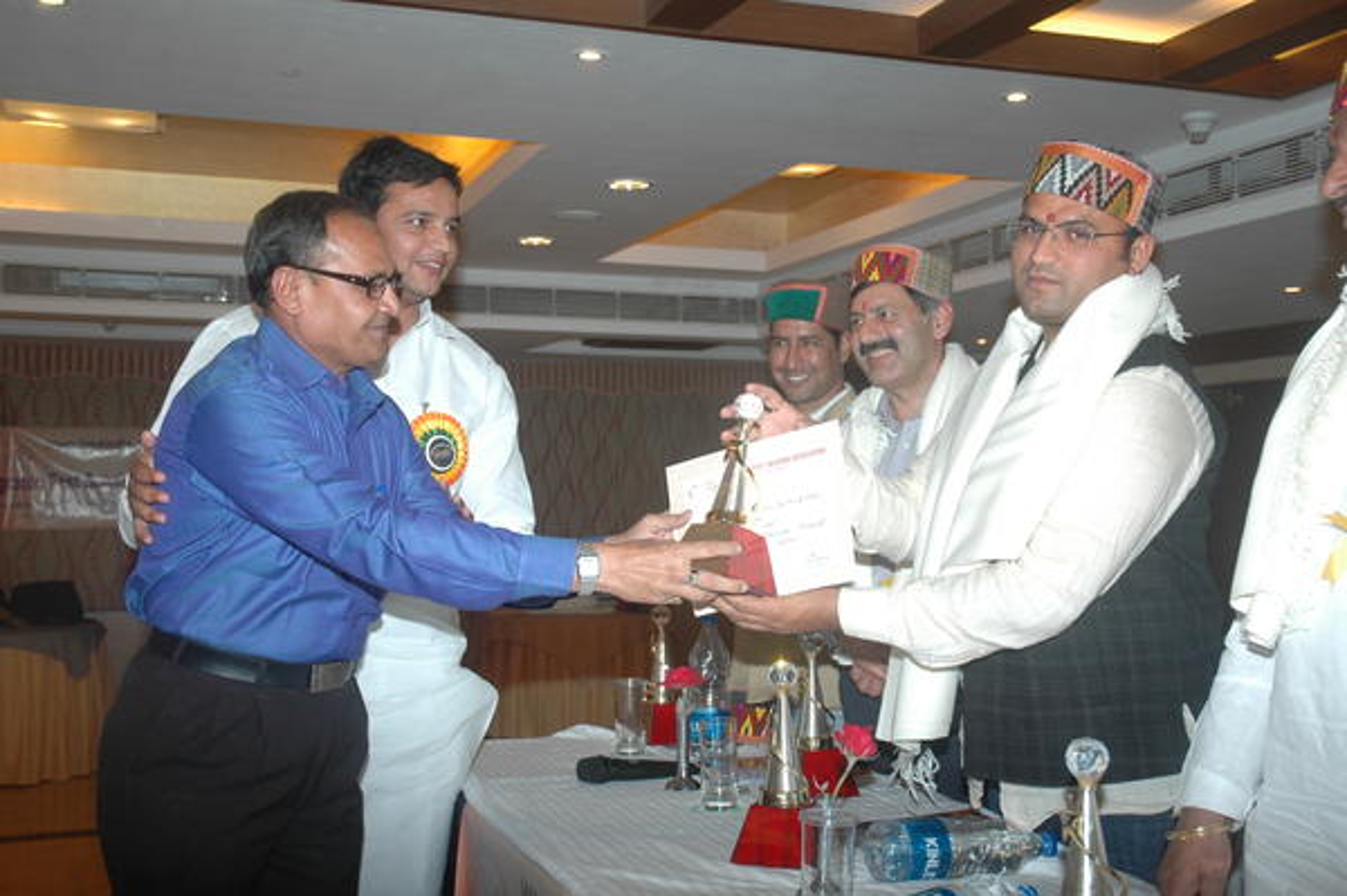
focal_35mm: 40
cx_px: 674
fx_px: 1514
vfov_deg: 33.0
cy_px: 448
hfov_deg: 48.0
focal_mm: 27
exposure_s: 1/60
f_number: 4.5
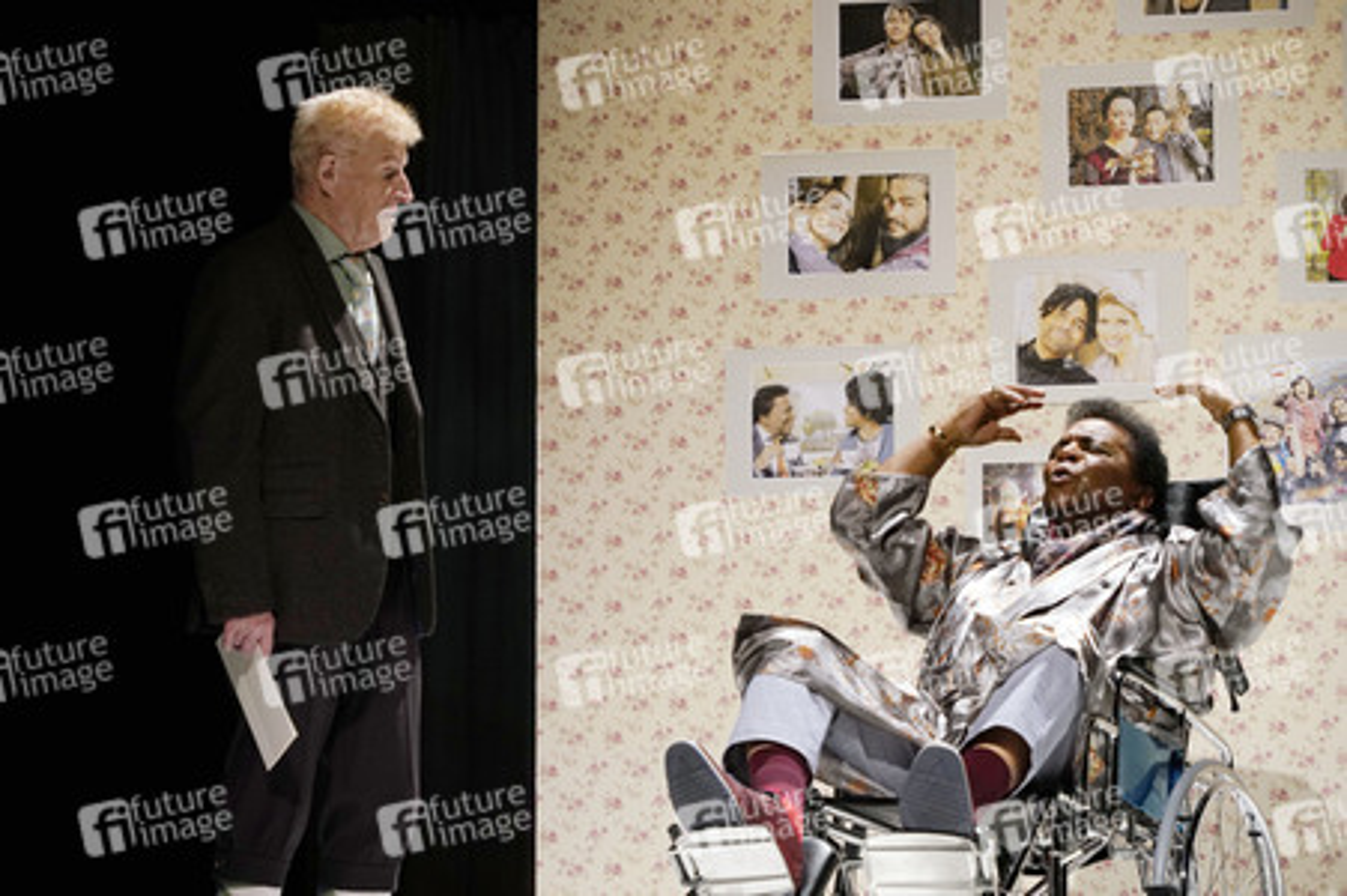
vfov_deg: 11.0
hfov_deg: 16.5
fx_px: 4636
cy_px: 448
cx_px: 674
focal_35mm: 124
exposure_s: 1/250
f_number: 5.6
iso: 2000
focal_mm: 124
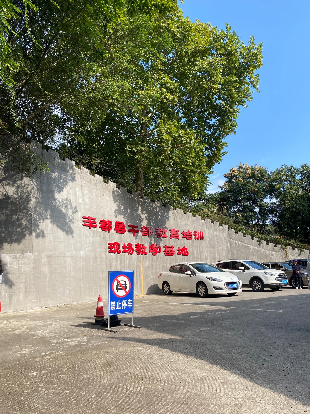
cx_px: 153
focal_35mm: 27
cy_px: 214
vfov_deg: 65.3
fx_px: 322
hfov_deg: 51.3
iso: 32
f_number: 1.8
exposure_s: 1/1653
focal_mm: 4.25
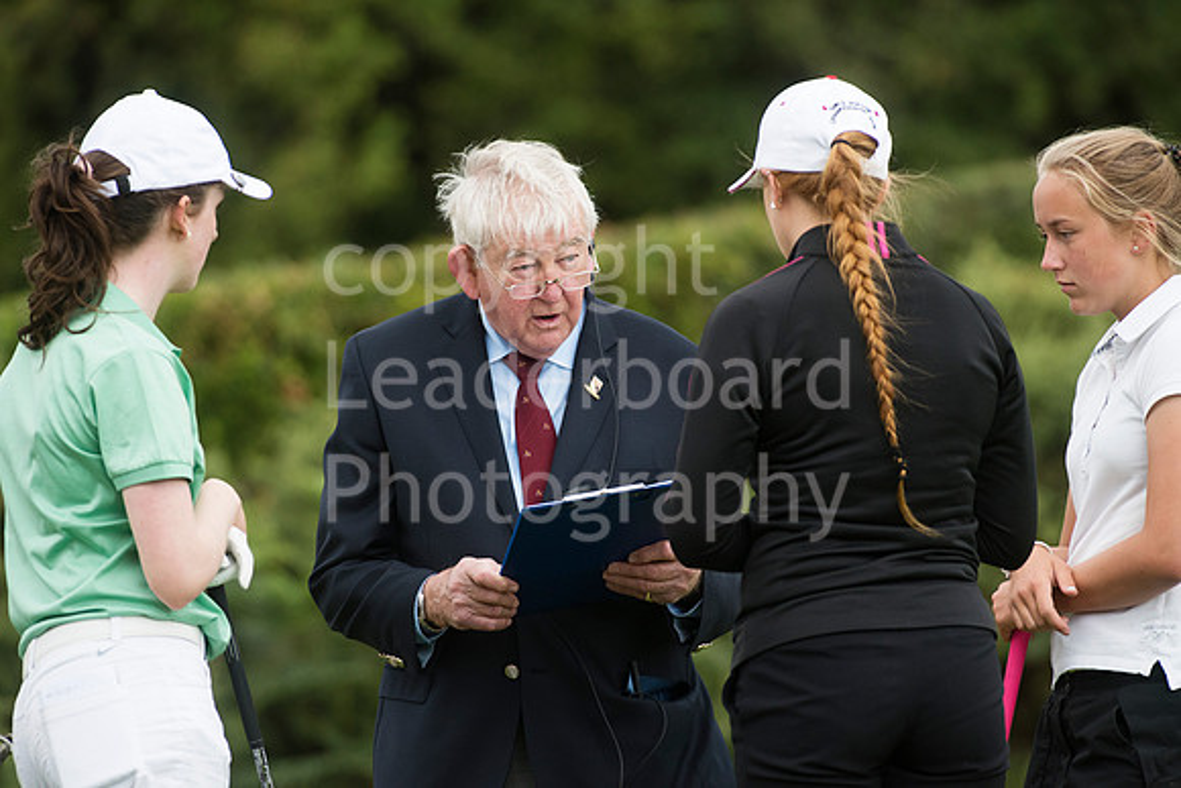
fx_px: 19687
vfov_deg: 2.3
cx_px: 590
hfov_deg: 3.4
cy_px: 394
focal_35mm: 600
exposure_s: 1/1000
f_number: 5.6
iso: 1250
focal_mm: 600
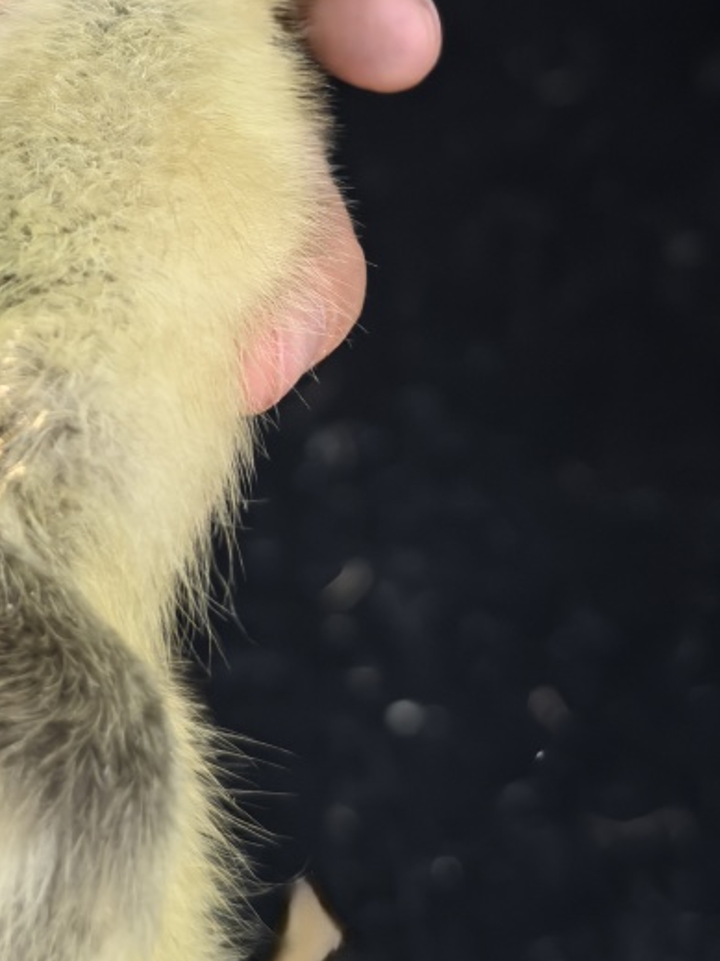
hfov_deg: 19.3
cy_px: 377
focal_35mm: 76
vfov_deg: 25.6
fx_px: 2109
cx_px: 204
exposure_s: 1/244
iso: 800
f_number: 1.4
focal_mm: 6.98
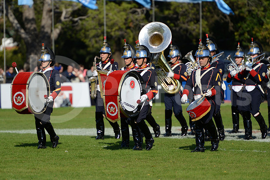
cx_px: 135
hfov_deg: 7.6
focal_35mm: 270
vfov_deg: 5.1
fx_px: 2025
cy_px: 90
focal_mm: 270
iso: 400
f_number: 4
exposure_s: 1/2500
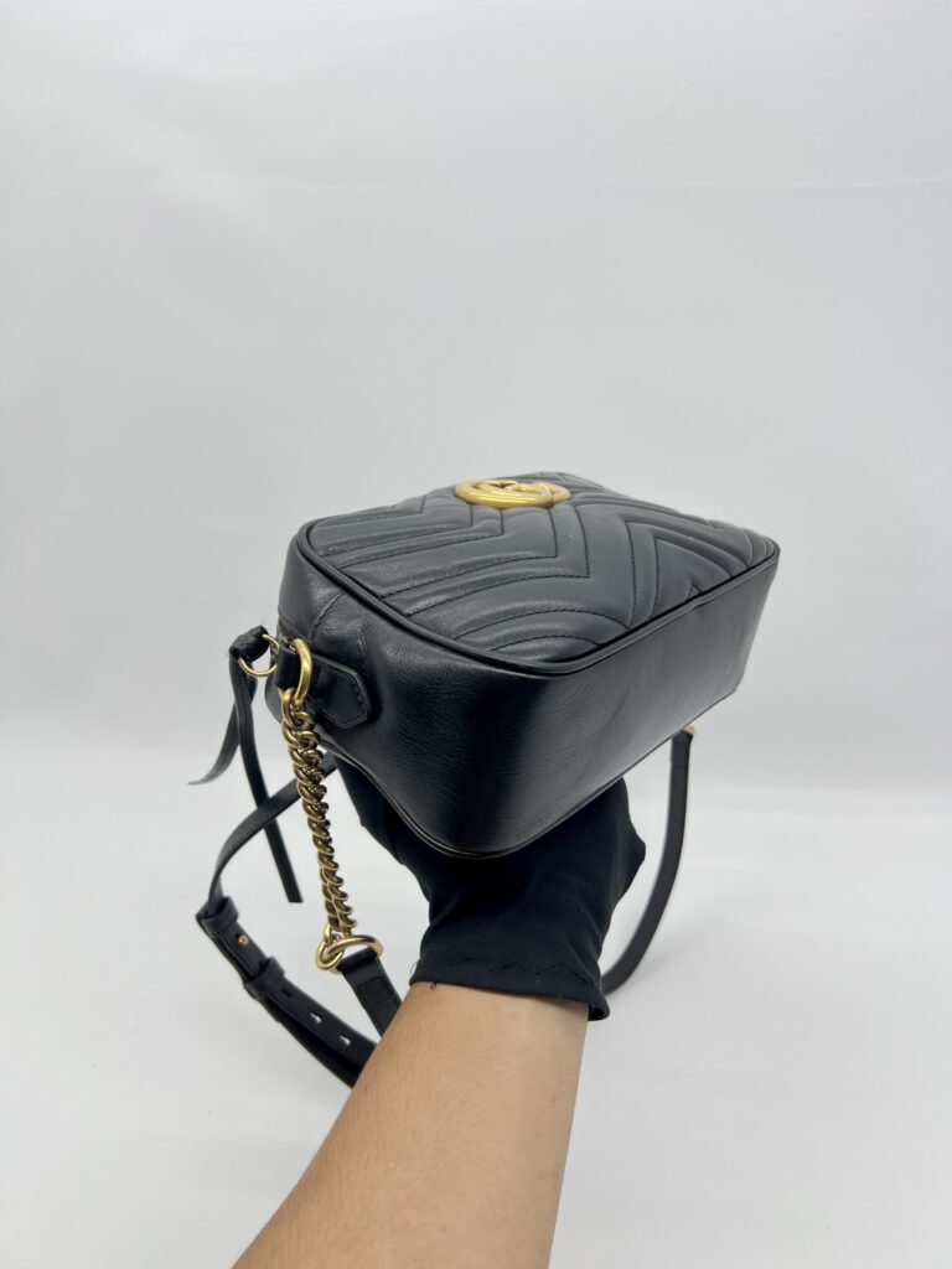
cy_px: 634
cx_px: 476
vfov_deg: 67.3
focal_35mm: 26
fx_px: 953
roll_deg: +1.0
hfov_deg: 53.1
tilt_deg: -27.2
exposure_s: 1/117
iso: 32
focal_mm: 5.7
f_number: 1.5
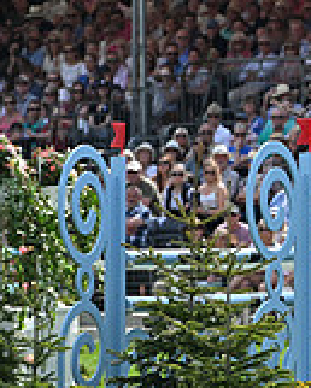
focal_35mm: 677
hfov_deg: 2.3
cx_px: 598
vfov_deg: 2.9
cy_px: 177
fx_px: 7782
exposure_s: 1/1250
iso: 220
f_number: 4.5
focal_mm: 200
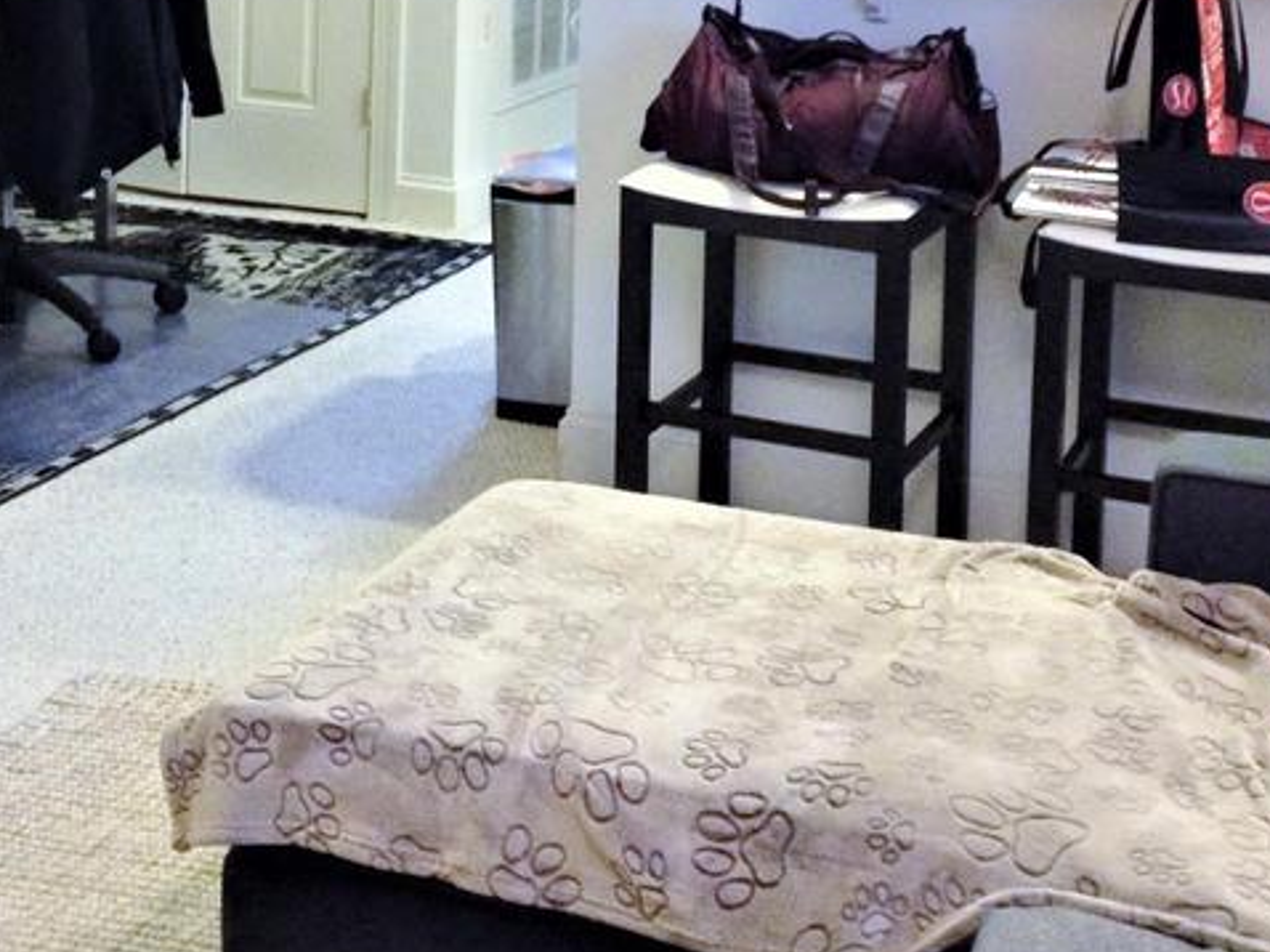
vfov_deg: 19.0
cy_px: -40
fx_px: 2750
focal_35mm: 75
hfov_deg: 26.0
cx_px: 585
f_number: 2.4
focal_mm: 4.28
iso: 320
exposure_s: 1/20
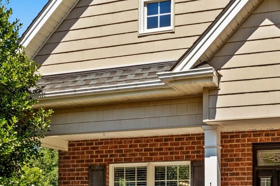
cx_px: 205
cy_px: 200
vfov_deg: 21.8
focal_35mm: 59
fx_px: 458
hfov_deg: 33.4
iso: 100
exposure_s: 1/800
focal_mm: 8.38
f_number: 2.8
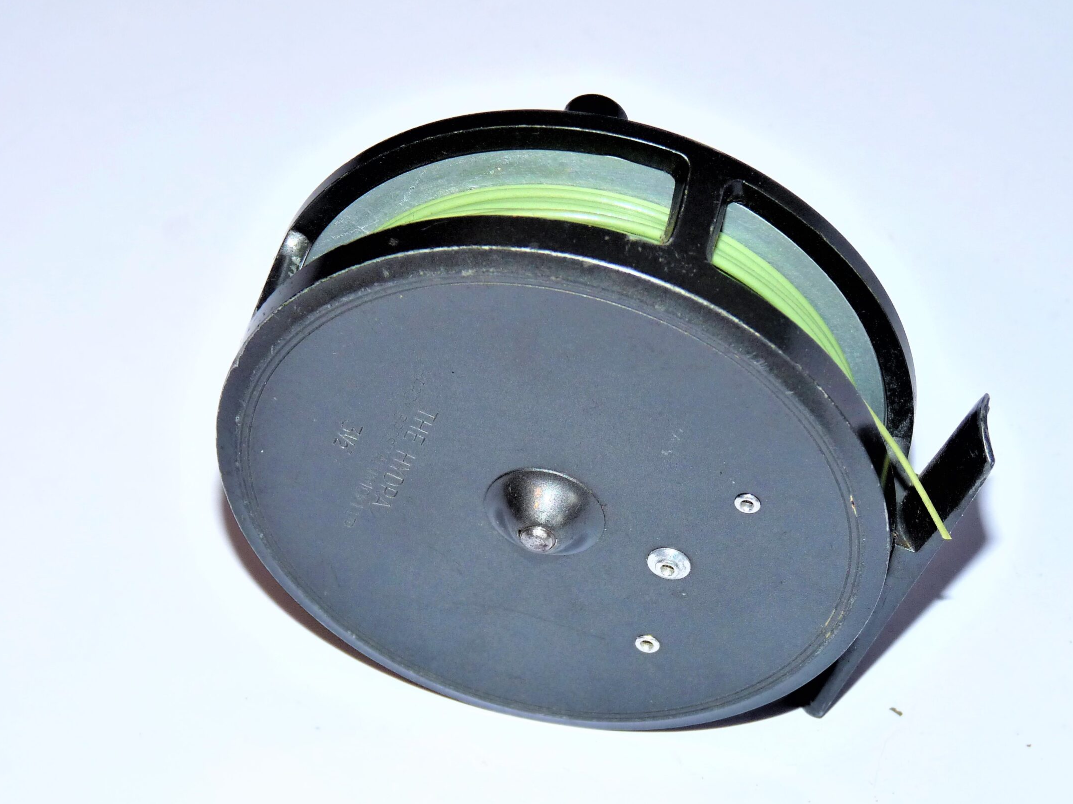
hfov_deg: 18.9
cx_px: 580
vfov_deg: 14.2
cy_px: 446
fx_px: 3223
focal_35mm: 104
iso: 100
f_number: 3.4
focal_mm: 15.5
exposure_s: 1/40
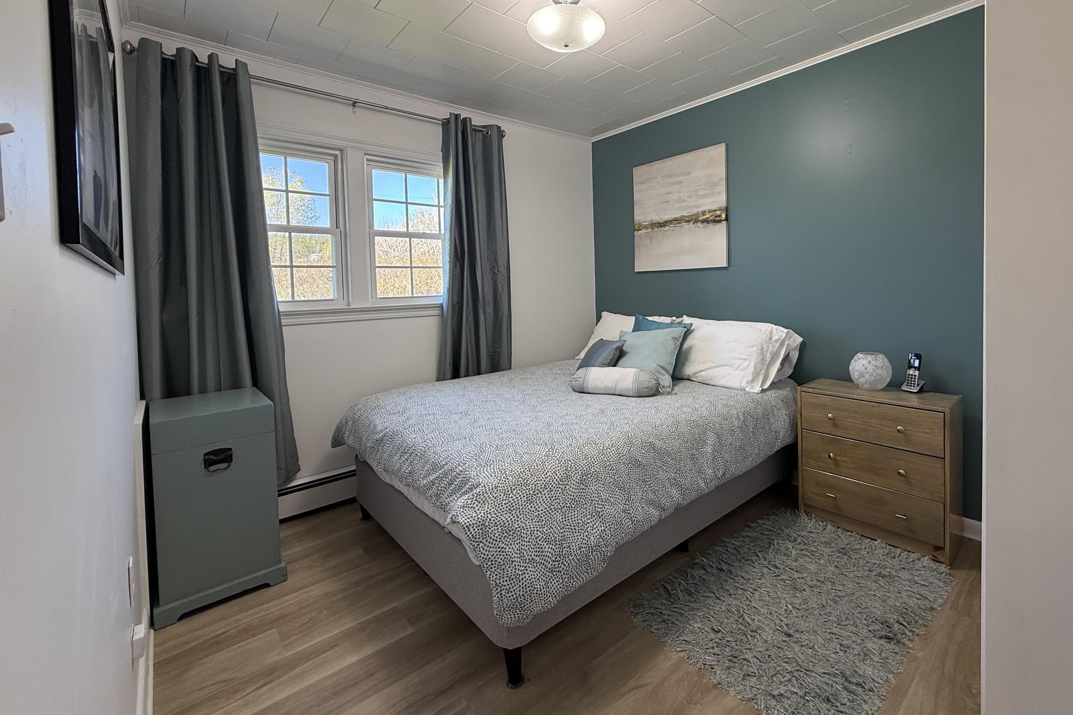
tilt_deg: -1.6
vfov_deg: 73.2
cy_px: 298
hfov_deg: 96.5
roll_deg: +1.2
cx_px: 587
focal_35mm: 16
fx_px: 477
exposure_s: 1/120
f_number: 2.2
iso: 125
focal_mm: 2.22
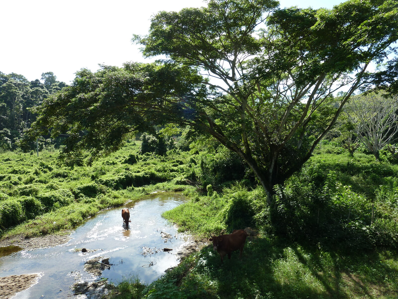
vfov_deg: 54.9
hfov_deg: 69.4
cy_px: 150
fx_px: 287
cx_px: 199
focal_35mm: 25
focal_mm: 4.1
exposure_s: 1/250
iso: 80
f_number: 4
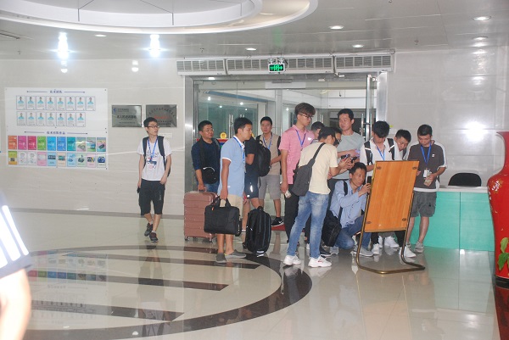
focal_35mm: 46
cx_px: 254
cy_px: 170
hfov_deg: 42.3
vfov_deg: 29.0
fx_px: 658
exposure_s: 1/60
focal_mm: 31
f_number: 4.2
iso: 1250
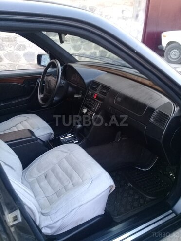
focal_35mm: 31
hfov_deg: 45.4
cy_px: 120
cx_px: 90
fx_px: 216
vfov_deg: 58.4
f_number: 2.2
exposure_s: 1/33
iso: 80
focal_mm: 3.3
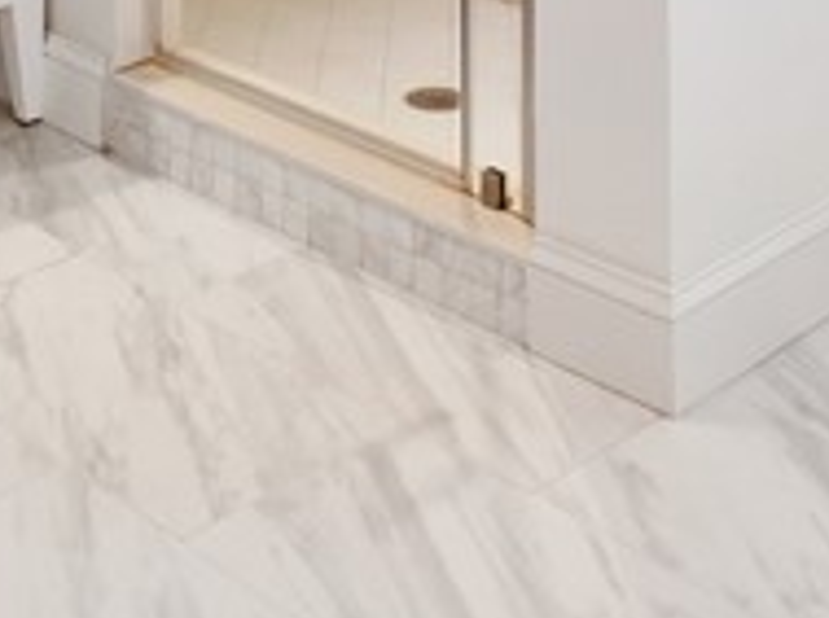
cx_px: 500
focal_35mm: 76
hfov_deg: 25.7
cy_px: -644
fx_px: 1817
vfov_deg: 15.3
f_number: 7.1
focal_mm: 7
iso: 200
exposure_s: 1/13
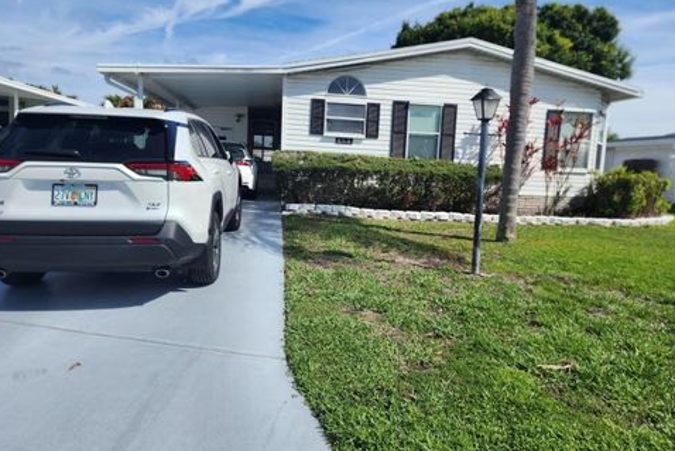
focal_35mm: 25
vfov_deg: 51.3
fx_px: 469
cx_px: 336
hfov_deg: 71.5
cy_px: 213
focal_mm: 6.4
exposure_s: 1/1472
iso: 12
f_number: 1.8
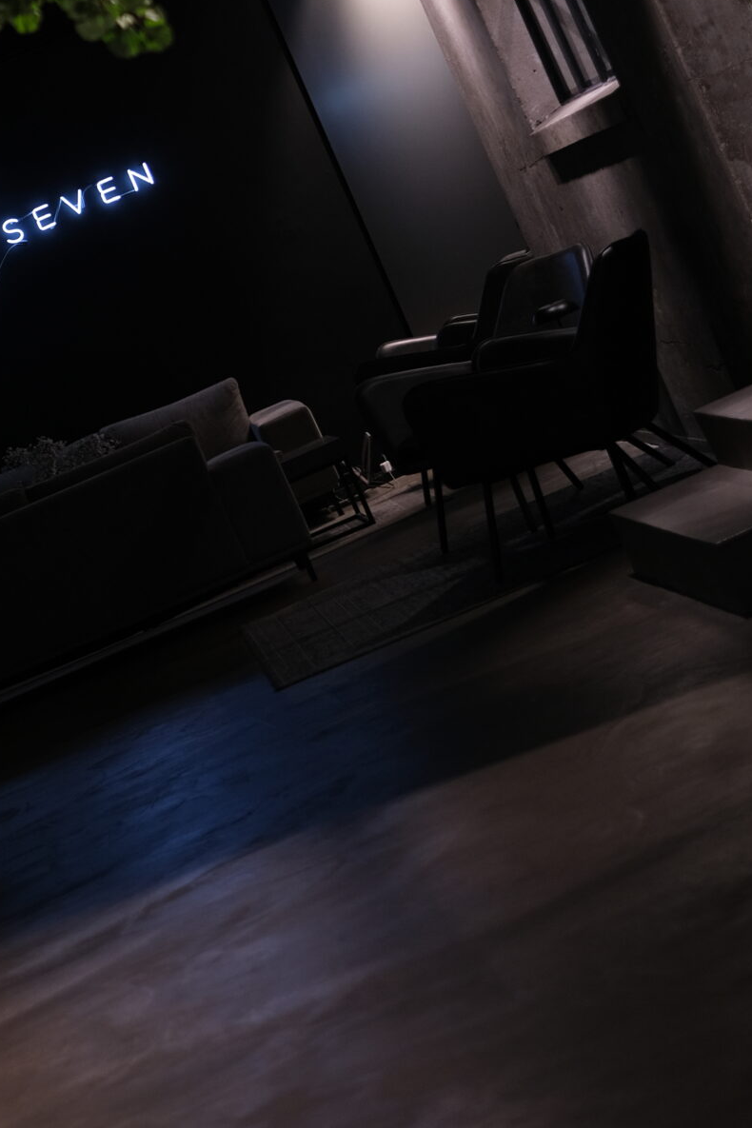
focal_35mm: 108
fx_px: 3384
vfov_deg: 18.8
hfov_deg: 12.5
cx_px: -23
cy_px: 306
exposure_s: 1/150
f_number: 1.6
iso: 320
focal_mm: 33
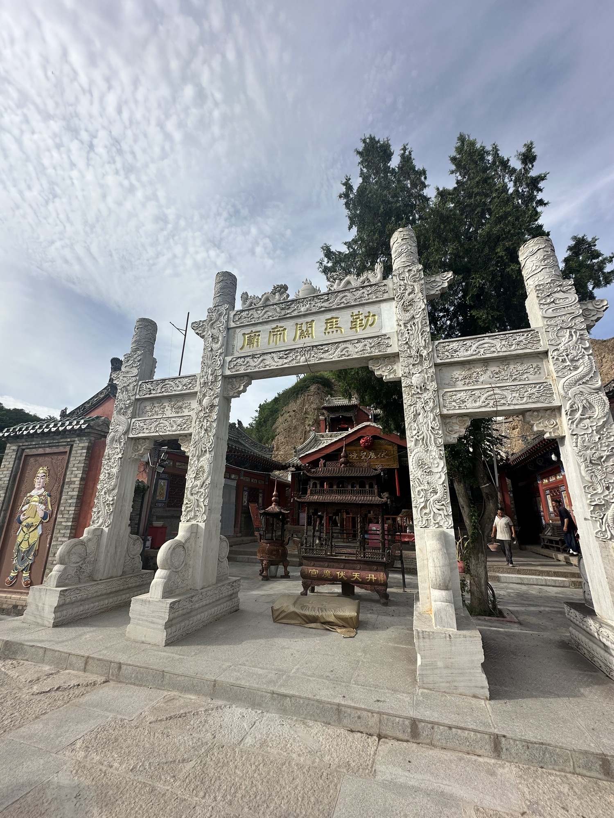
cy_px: 409
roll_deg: -0.4
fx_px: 331
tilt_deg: +19.7
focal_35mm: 14
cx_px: 307
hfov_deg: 85.7
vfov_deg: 102.1
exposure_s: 1/1182
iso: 50
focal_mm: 2.22
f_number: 2.2
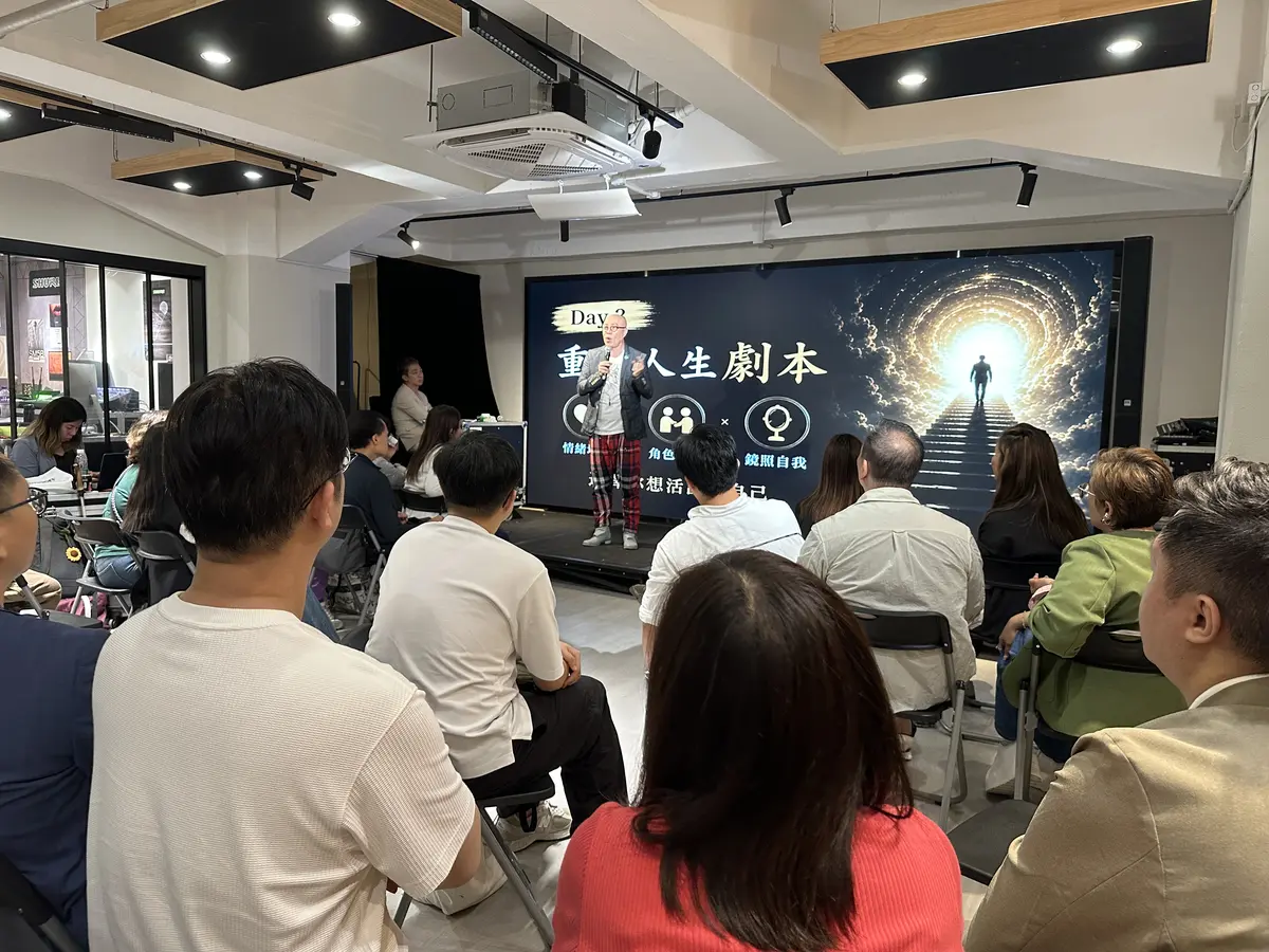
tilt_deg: -4.9
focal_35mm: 24
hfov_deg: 71.6
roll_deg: -1.2
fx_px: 880
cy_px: 476
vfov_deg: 56.8
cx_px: 634
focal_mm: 6.86
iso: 320
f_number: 1.78
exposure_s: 1/60
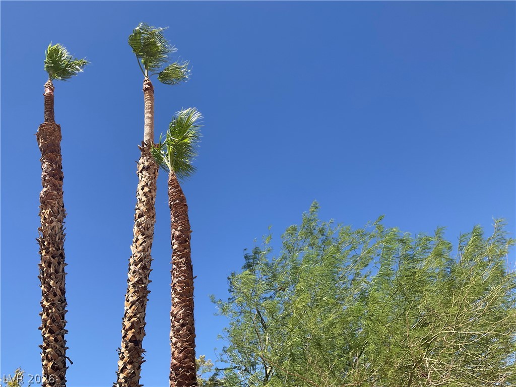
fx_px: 432
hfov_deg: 61.7
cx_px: 258
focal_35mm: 29
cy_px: 194
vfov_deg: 48.2
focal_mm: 3
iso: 16
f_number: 1.8
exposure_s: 1/1279
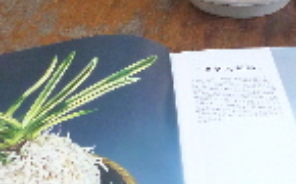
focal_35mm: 88
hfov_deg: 23.5
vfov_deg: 14.6
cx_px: 196
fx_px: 709
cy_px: 21
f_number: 2.5
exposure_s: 1/60
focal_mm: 4.3
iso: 400
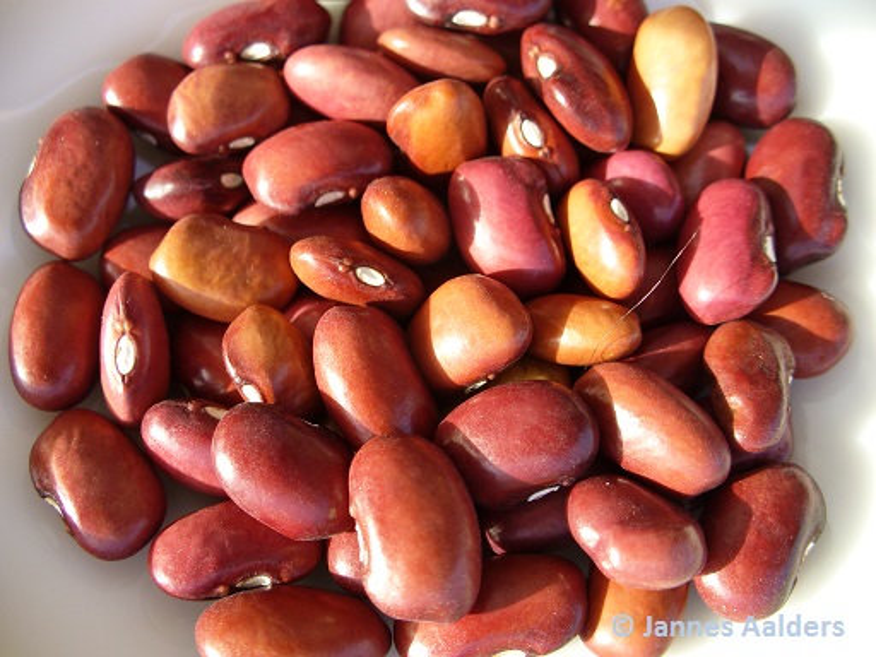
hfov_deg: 50.1
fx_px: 936
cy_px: 328
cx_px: 438
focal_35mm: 37
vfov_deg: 38.7
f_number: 2.8
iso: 80
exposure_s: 1/160
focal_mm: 6.1
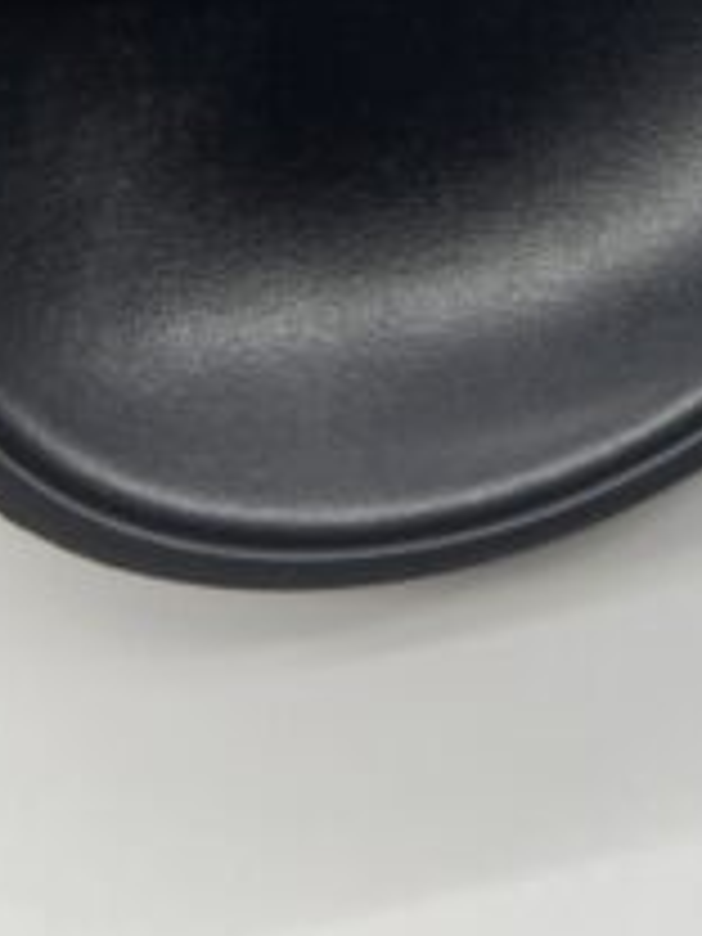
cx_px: 441
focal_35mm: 128
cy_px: -1170
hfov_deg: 11.6
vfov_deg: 12.6
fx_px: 3461
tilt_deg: -47.2
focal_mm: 5.7
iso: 50
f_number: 1.5
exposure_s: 1/100
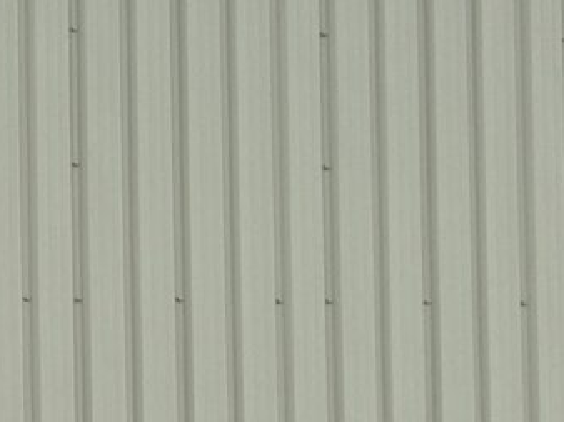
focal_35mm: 197
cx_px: -769
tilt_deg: +3.9
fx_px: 3207
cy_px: 344
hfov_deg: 9.1
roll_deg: +0.2
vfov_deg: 7.5
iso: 50
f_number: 1.5
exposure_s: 1/2457
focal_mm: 5.7
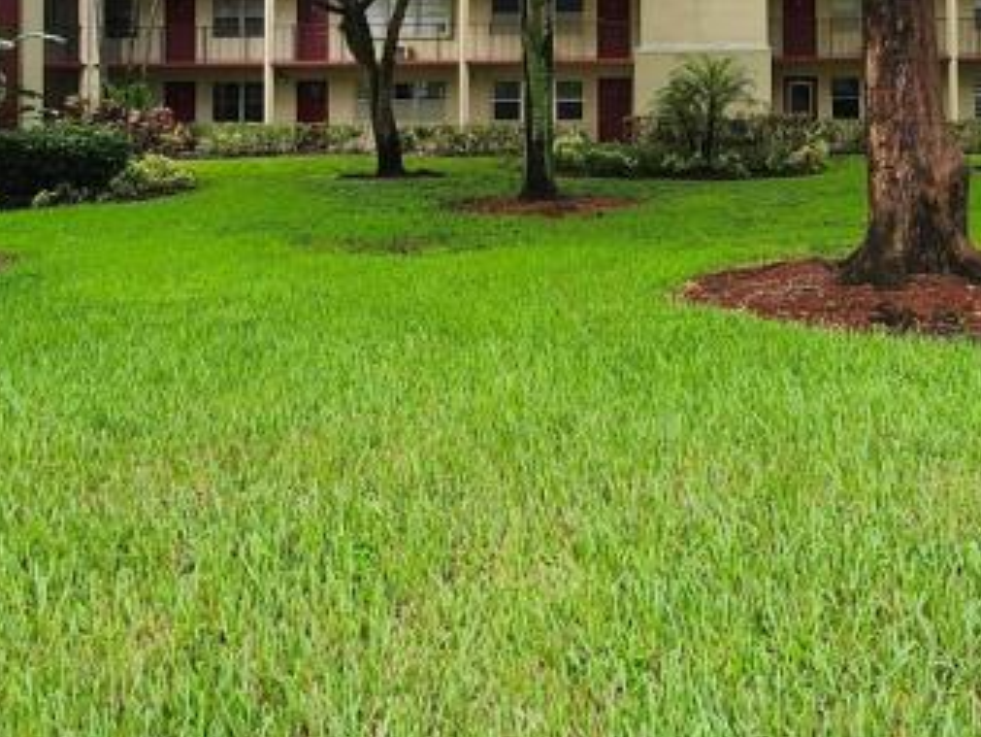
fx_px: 1049
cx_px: 684
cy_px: 64
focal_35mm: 37
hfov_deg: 48.9
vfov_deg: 36.2
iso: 40
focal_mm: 1.74
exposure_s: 1/191
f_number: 2.2
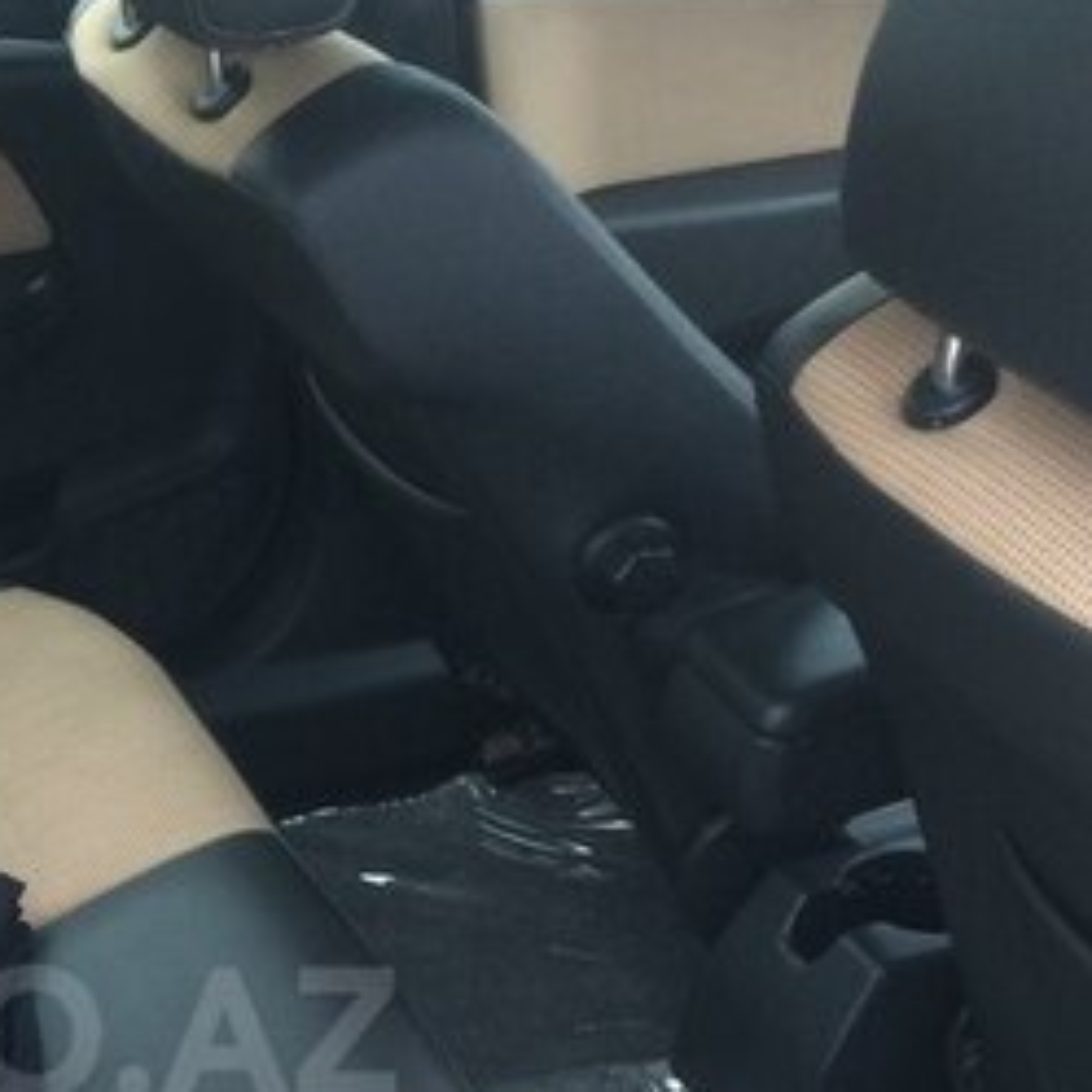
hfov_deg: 24.0
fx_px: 2427
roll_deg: +1.8
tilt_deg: -36.2
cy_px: 1033
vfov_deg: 24.4
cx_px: -53
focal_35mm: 68
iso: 50
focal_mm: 4.15
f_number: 2.2
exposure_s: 1/33
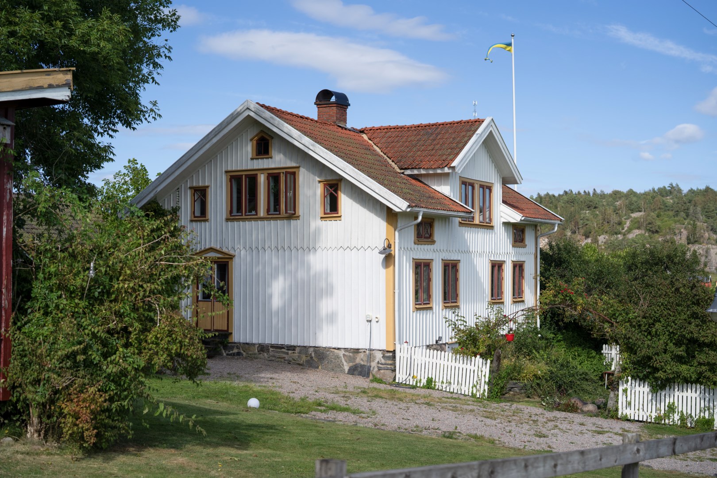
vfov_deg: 27.0
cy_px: 239
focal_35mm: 50
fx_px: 996
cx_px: 358
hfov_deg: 39.6
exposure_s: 1/6400
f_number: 3.2
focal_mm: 50
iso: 320
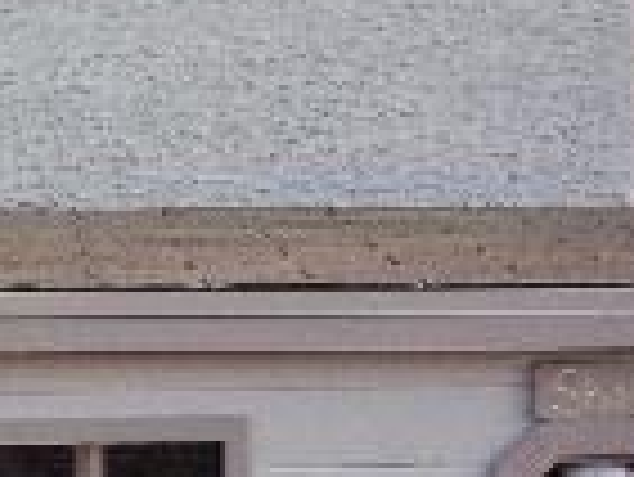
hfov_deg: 17.2
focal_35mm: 113
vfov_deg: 13.0
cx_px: 108
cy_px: 414
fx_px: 2071
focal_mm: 6
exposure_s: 1/37.4
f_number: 4.5
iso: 100
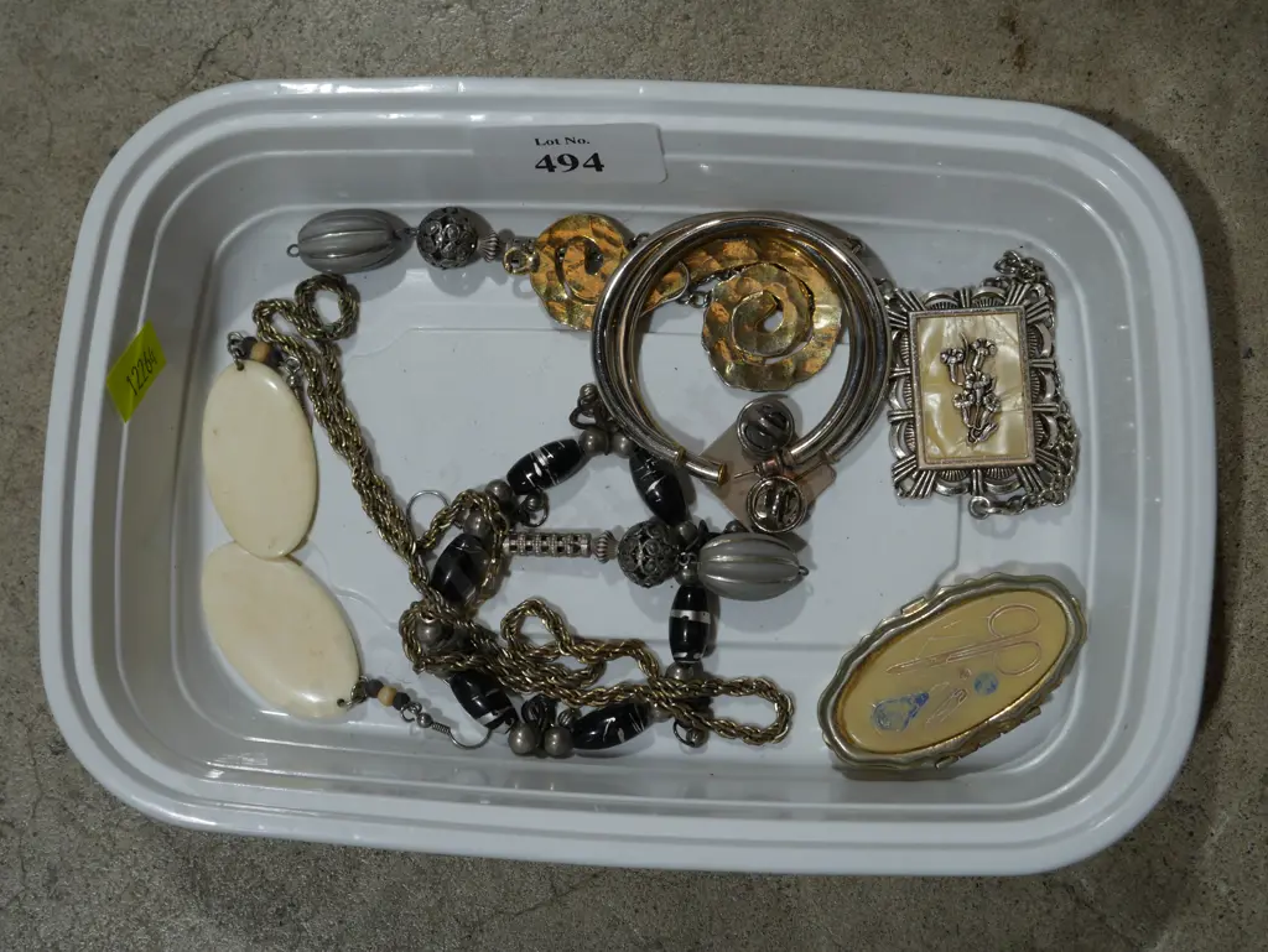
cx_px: 634
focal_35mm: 52
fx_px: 1906
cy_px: 476
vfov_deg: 28.1
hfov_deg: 36.8
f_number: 5.6
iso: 200
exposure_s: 1/80
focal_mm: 26
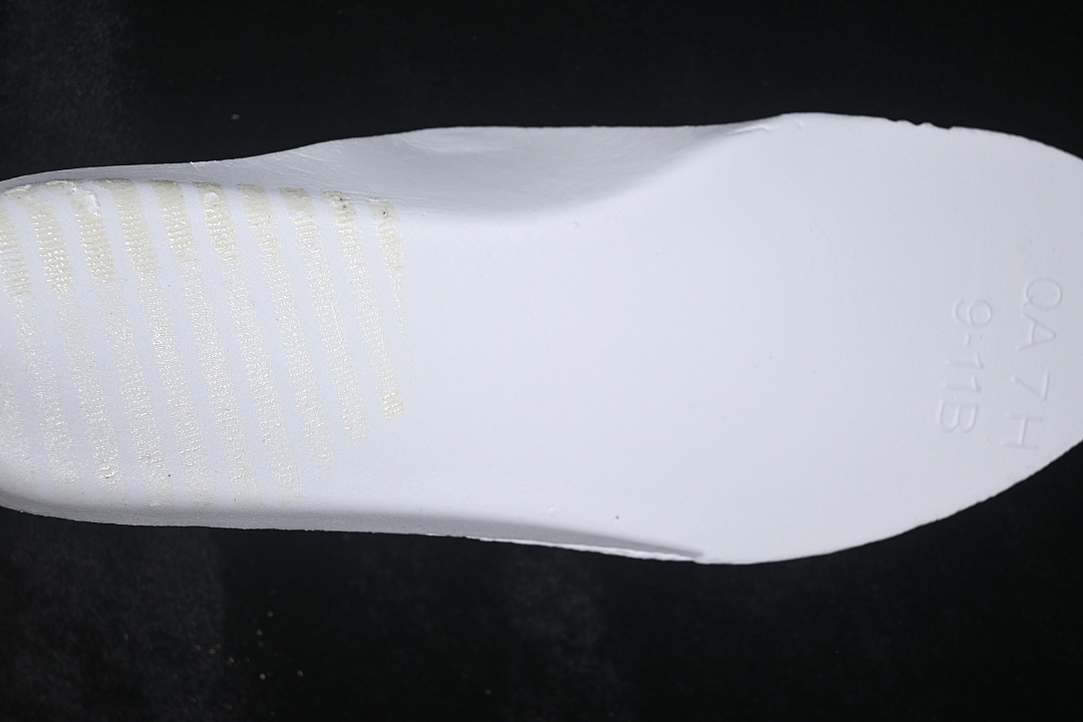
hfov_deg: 27.0
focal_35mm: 75
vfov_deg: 18.2
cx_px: 542
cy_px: 361
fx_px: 2256
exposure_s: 1/80
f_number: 7.1
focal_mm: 50
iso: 160
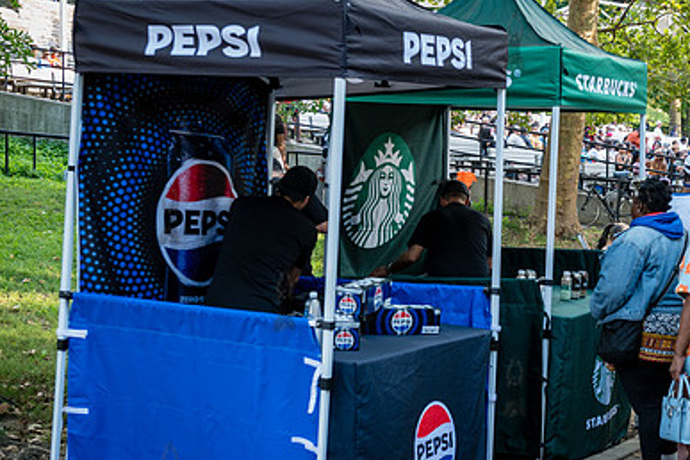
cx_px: 513
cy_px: 213
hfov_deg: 30.0
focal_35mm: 66
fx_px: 1265
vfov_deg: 20.6
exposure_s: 1/160
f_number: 4.5
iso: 1000
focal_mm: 44
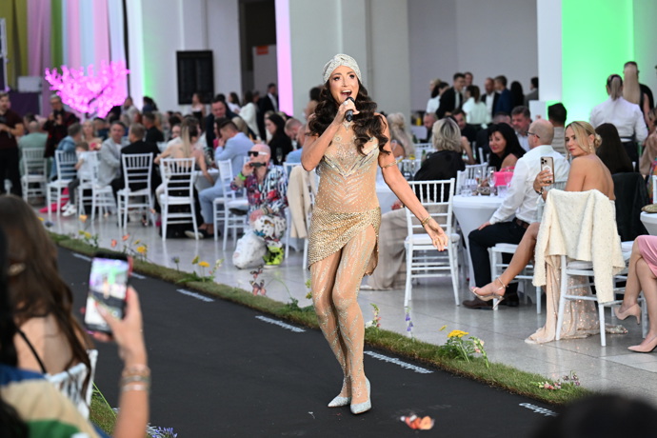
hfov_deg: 22.6
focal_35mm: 90
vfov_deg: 15.2
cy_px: 219
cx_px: 328
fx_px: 1642
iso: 3200
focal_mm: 90
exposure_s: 1/400
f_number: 4
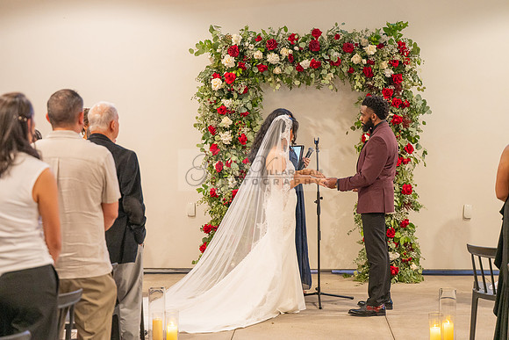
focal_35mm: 70
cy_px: 170
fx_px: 990
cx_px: 254
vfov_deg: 19.5
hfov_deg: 28.8
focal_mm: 70
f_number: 2.8
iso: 1600
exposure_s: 1/125
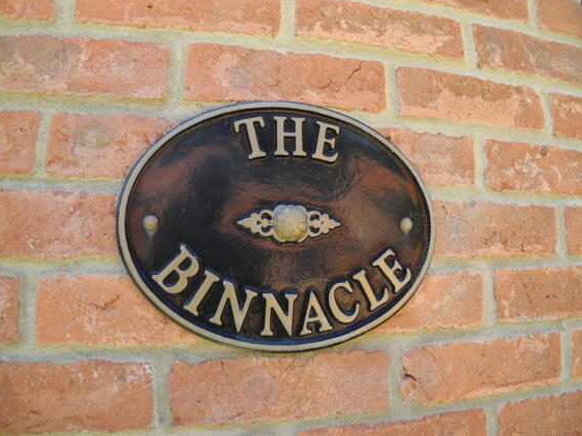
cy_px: 211
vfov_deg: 48.2
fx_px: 487
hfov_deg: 61.7
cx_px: 298
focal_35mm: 29
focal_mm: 6
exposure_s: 1/100
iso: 100
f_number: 2.8
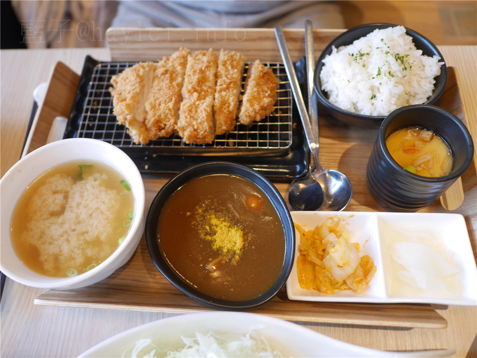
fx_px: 414
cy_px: 179
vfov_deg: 46.8
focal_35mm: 30
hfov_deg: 59.9
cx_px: 238
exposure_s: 1/60
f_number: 1.7
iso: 200
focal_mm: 15
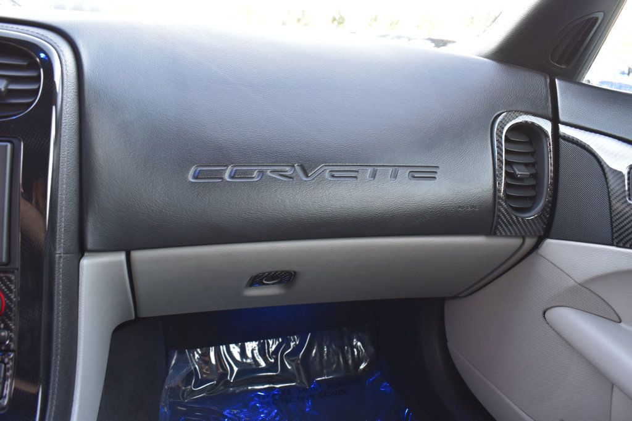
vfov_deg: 43.6
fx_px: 526
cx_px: 316
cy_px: 210
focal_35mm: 30
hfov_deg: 61.9
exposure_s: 1/15
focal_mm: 20
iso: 500
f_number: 6.3
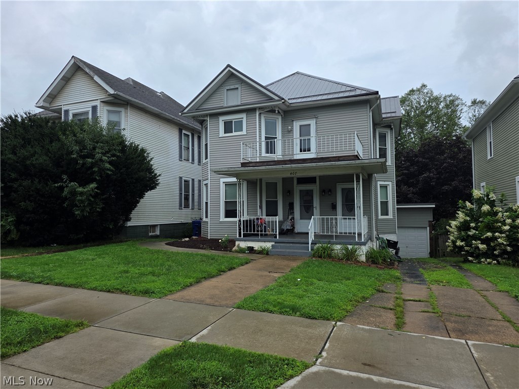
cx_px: 260
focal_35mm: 23
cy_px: 194
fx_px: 345
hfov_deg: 73.9
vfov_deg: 58.9
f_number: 1.7
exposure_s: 1/6355
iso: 80
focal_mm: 6.25
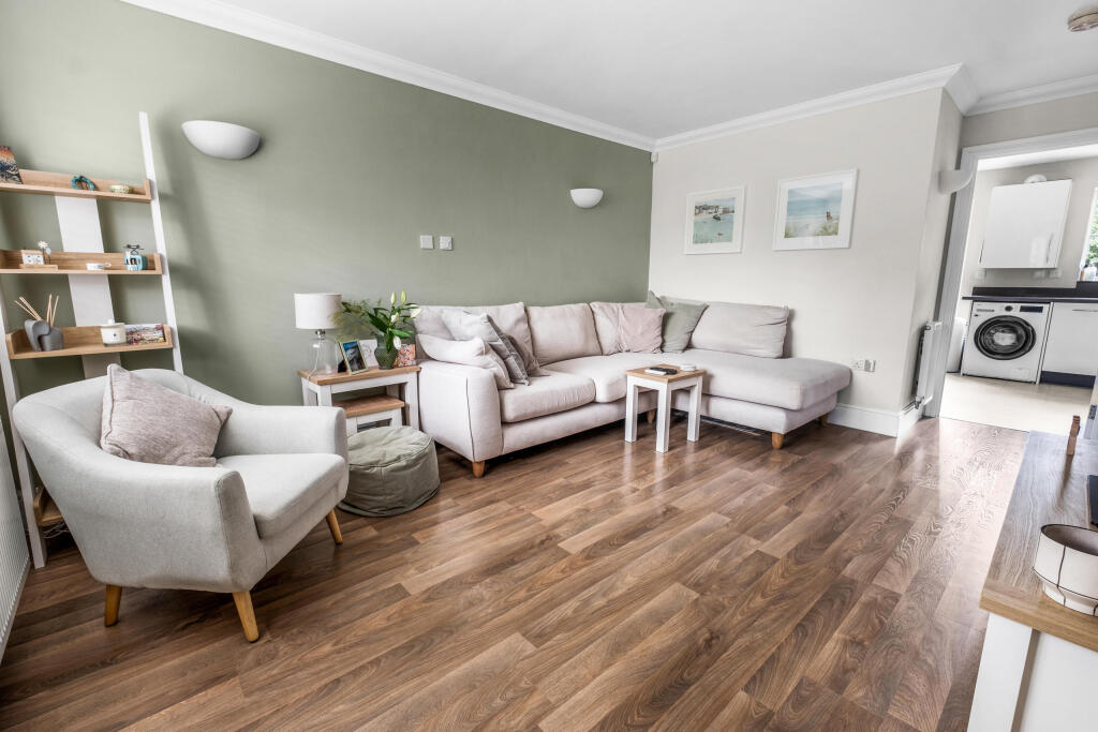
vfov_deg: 77.3
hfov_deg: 100.4
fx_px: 458
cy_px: 366
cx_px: 549
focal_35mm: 15
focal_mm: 10
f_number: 8
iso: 160
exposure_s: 6
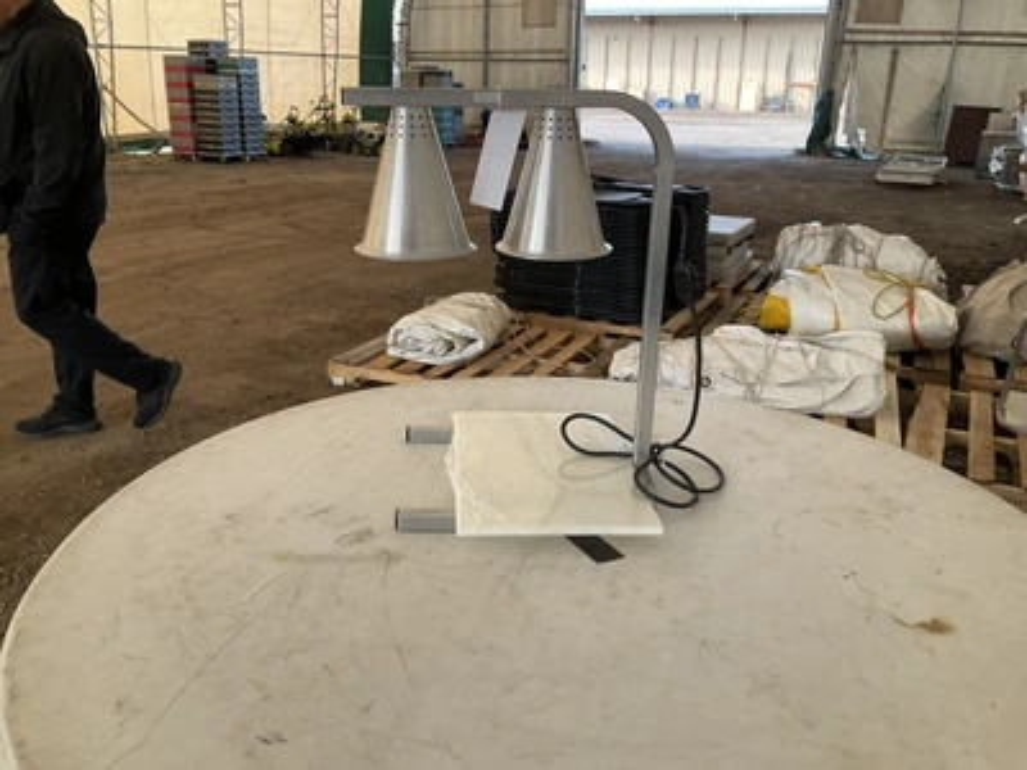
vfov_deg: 48.2
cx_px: 514
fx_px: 860
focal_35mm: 29
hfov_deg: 61.7
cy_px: 385
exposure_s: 1/122
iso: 32
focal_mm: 3
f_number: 1.8
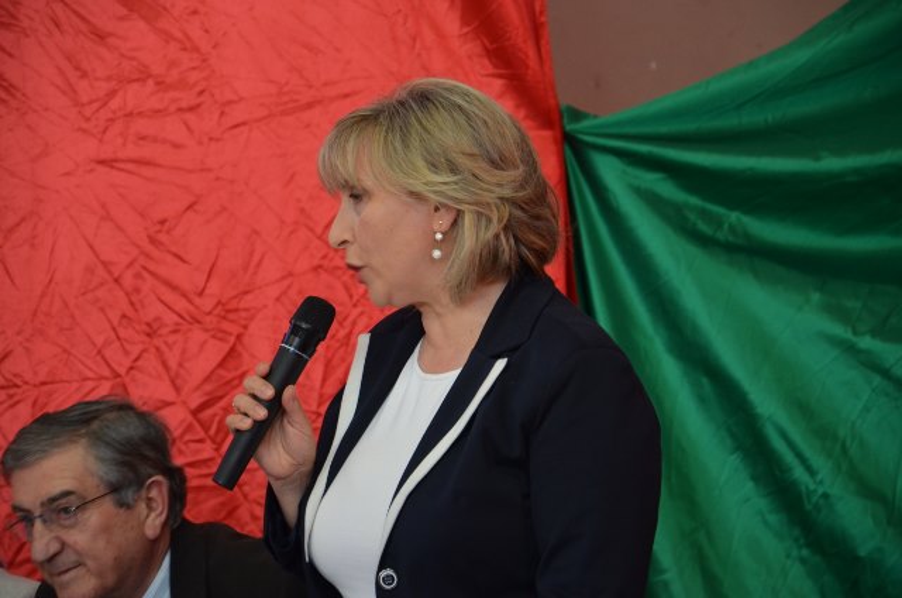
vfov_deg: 8.7
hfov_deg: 13.1
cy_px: 299
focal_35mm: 158
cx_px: 451
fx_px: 3938
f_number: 5.6
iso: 800
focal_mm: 105
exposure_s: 1/40
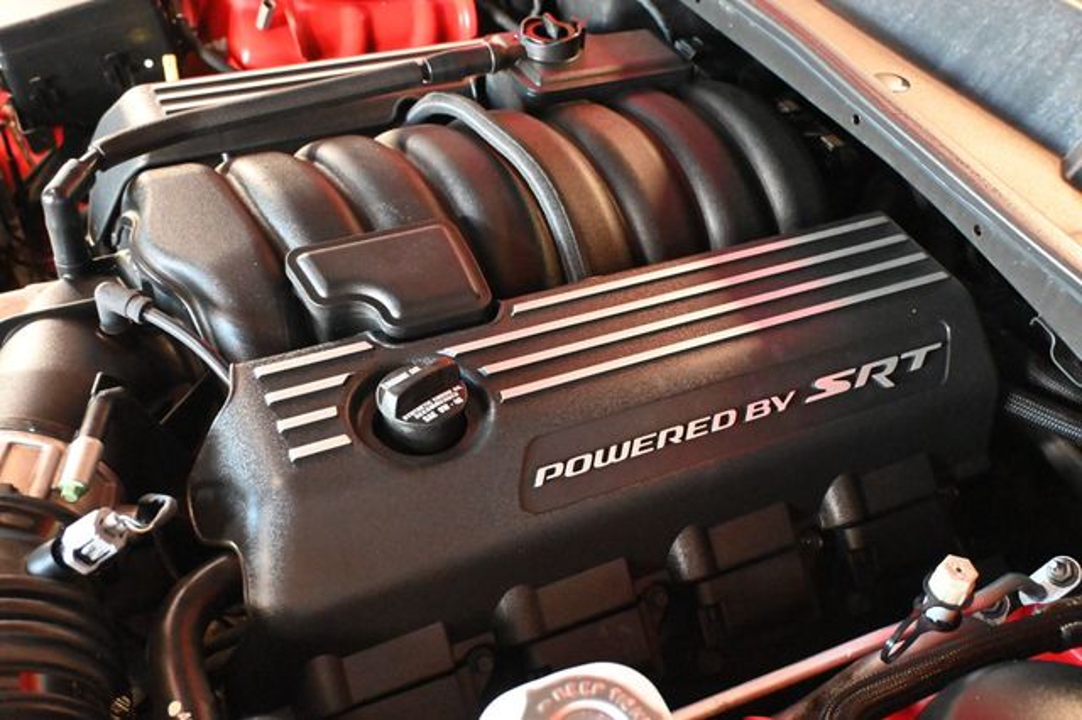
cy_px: 360
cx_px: 541
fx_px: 1081
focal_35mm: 36
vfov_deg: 36.8
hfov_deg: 53.2
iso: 12800
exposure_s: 1/50
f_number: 4.2
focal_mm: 24
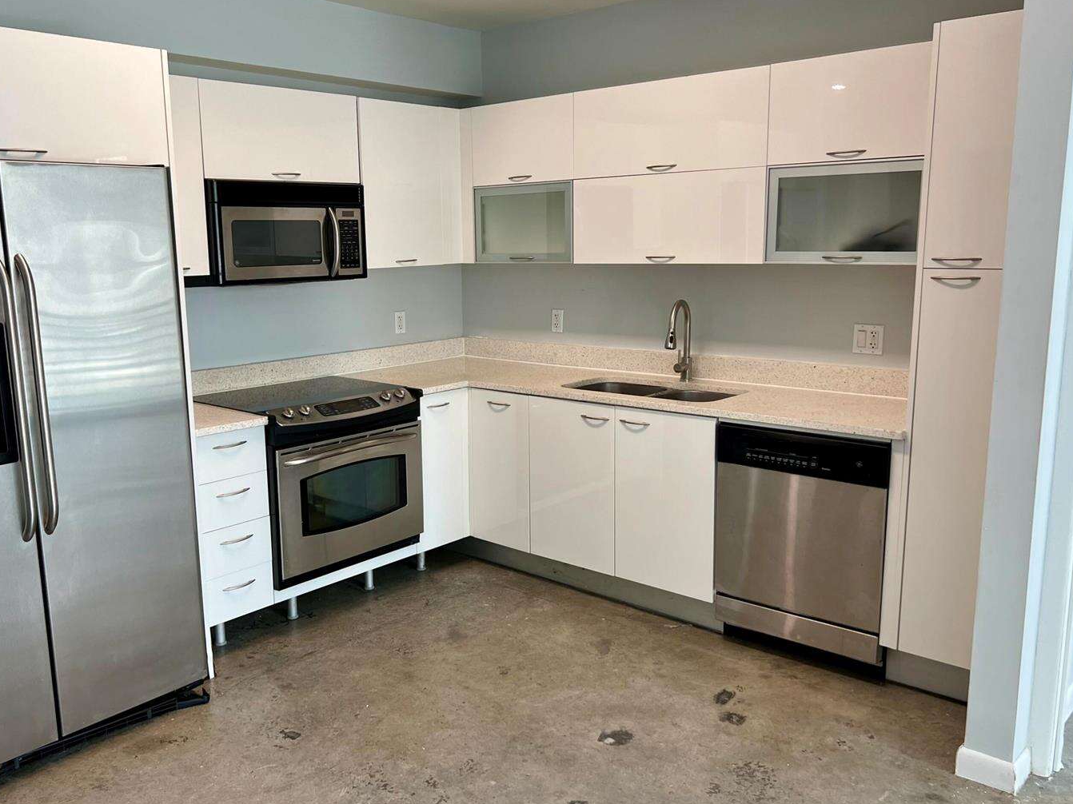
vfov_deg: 45.4
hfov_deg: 58.2
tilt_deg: -10.7
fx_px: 961
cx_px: 480
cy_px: 410
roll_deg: +1.4
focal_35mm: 31
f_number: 1.5
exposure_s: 1/120
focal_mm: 5.7
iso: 100
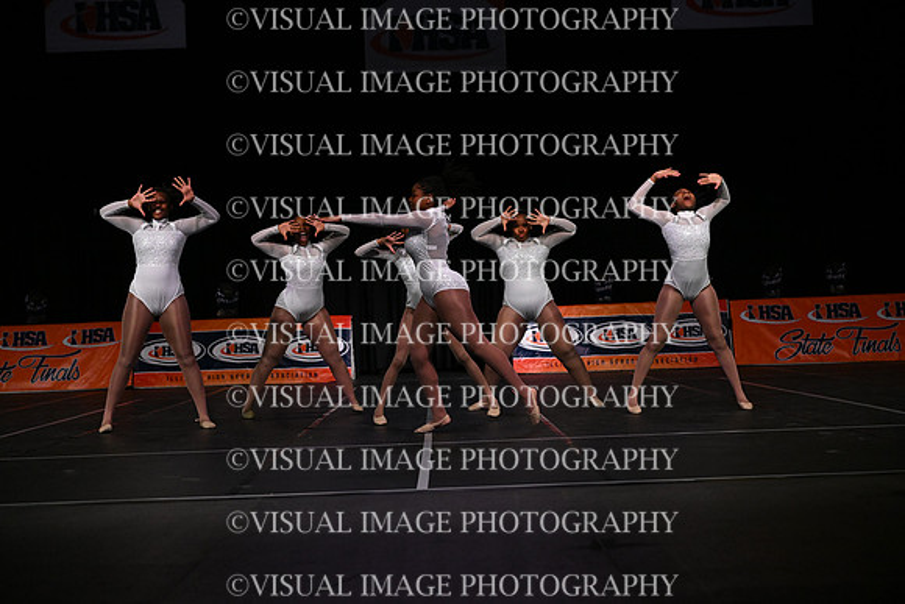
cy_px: 302
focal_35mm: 71
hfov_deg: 28.4
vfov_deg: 19.2
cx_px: 452
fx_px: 1785
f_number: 4
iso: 6400
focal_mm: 71
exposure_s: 1/1000
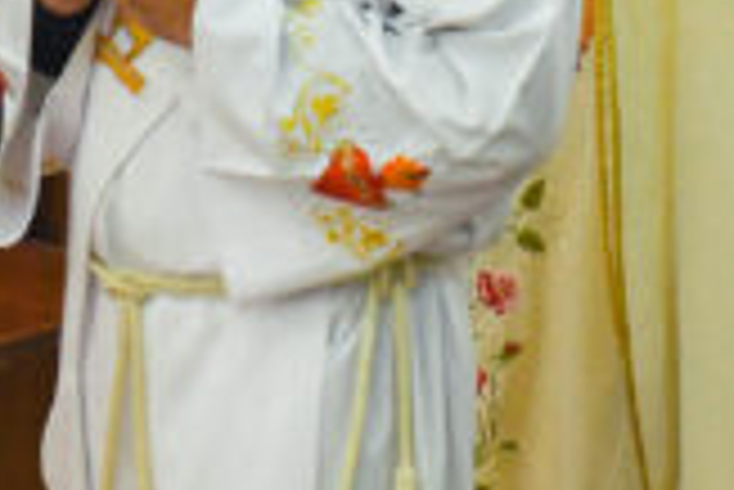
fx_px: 4489
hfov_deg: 9.3
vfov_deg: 6.2
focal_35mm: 220
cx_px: 504
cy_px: -261
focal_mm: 35
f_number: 3.2
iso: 400
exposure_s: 1/200
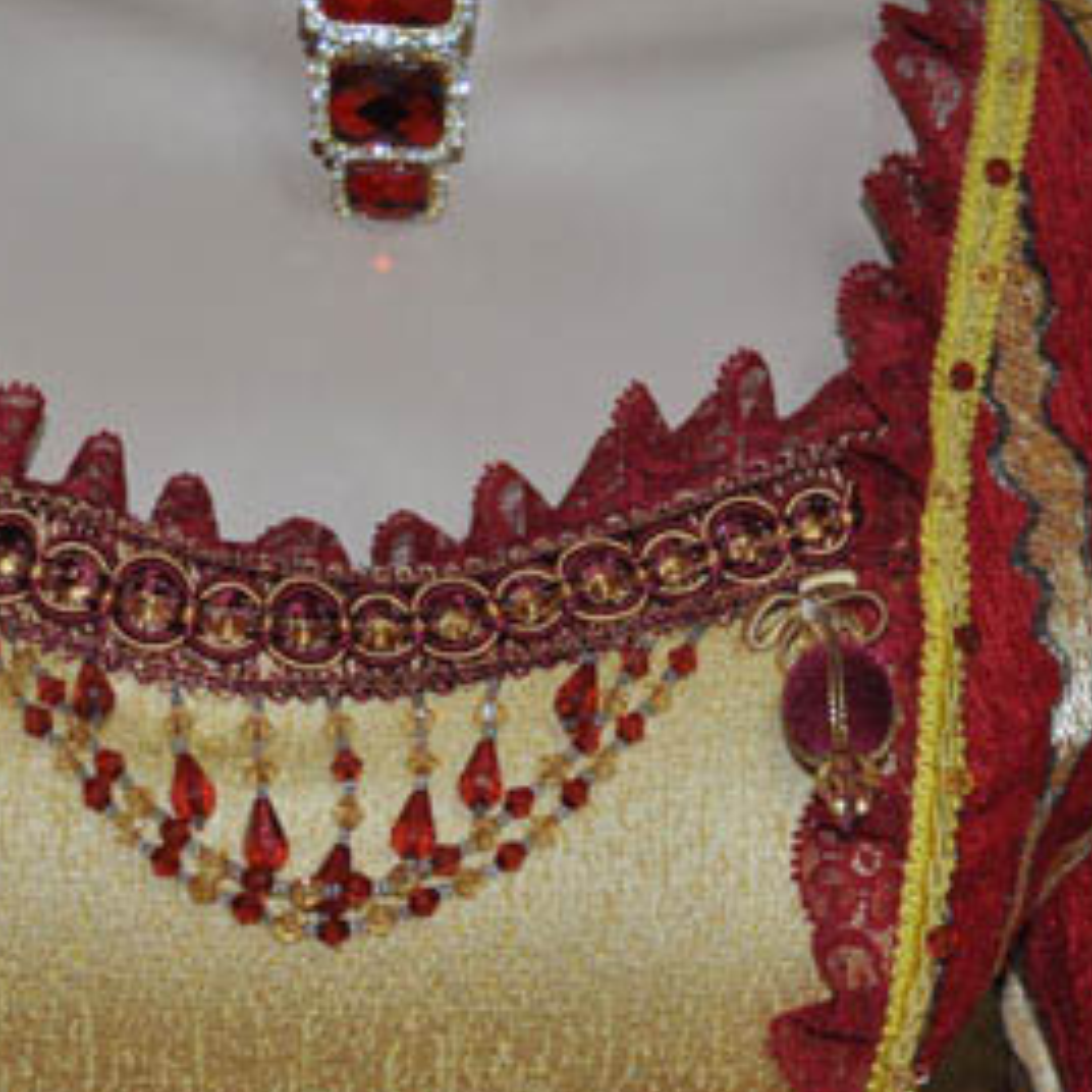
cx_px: 363
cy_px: 994
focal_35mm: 103
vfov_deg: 16.6
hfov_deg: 16.8
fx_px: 3683
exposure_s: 1/60
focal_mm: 29
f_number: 4.5
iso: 720
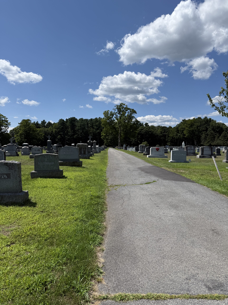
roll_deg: -0.7
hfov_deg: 56.8
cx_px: 114
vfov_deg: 71.6
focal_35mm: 24
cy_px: 152
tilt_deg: -1.3
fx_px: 211
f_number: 1.78
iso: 80
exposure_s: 1/7353
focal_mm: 6.76
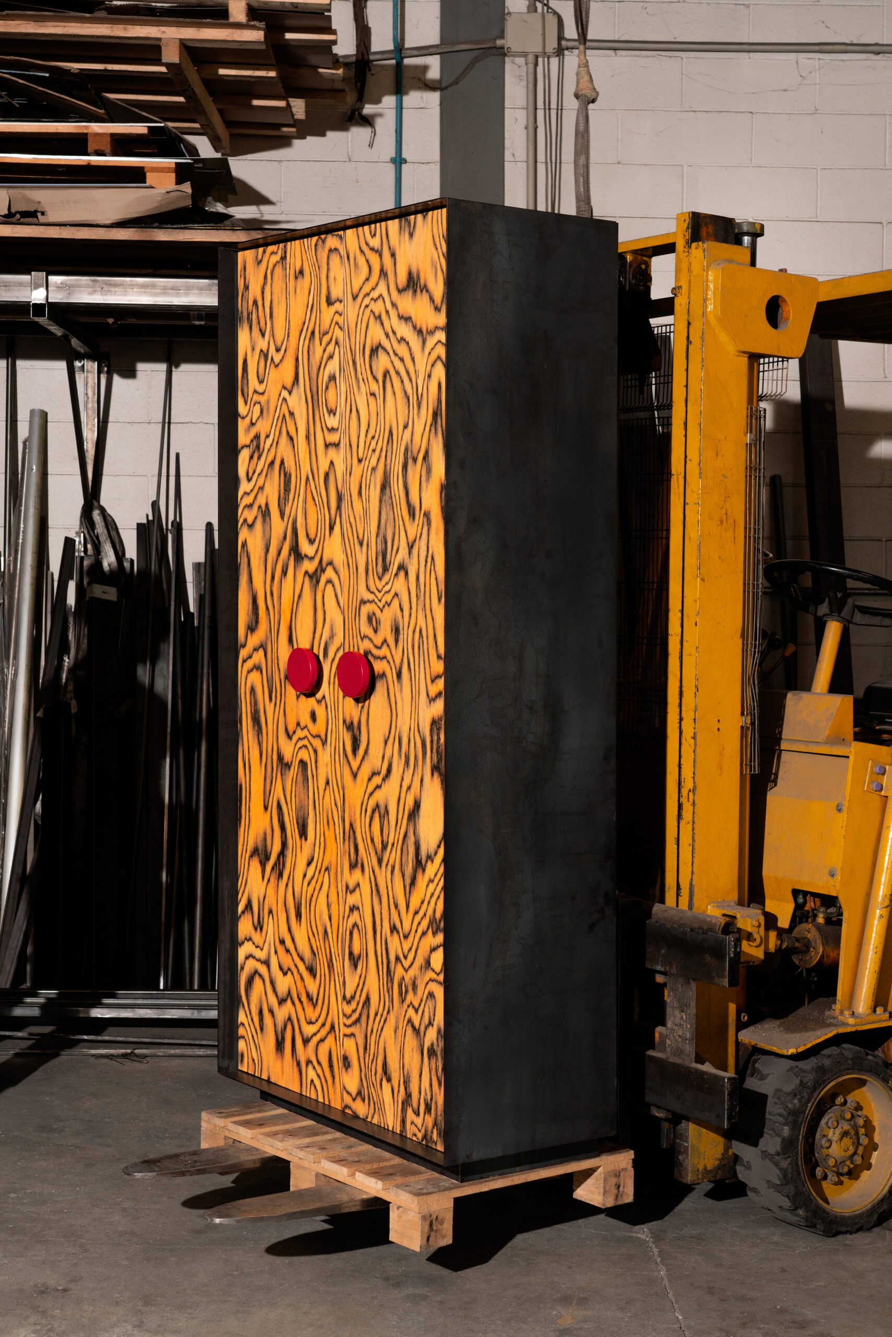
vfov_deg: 37.5
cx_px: 446
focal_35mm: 53
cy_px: 668
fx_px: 1969
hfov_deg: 25.5
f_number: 7.1
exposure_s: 1/50
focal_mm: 53
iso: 400
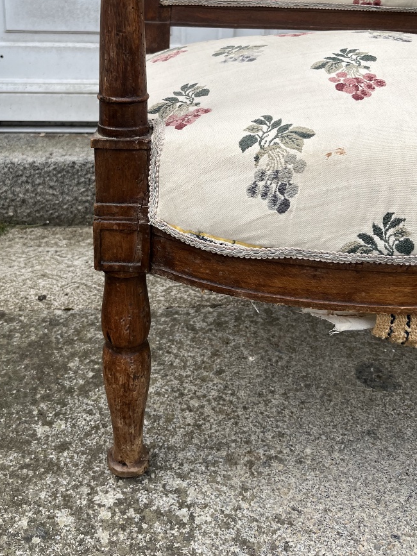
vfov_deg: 50.2
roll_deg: -0.9
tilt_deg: -17.9
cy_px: 175
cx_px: 169
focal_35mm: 36
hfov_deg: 39.5
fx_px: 578
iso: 50
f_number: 1.6
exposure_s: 1/1517
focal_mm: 5.1
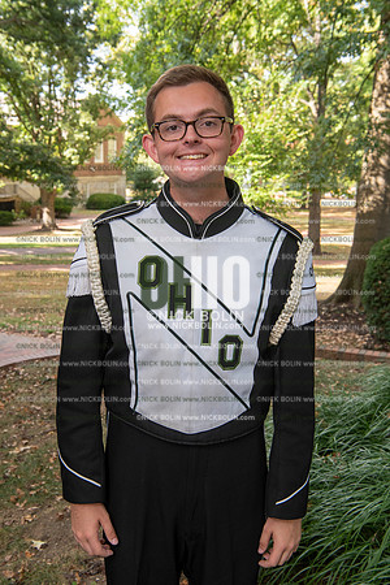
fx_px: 682
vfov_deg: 46.4
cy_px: 292
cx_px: 195
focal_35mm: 42
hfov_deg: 31.9
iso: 500
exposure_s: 1/100
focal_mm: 42
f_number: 8
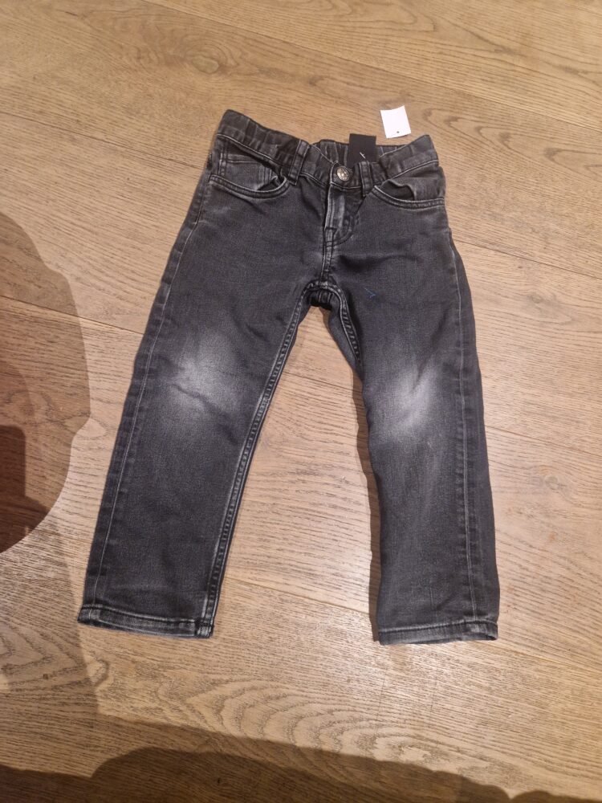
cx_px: 301
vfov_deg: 73.9
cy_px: 402
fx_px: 533
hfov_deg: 58.9
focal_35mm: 23
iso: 500
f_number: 1.8
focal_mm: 5.4
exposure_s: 1/50
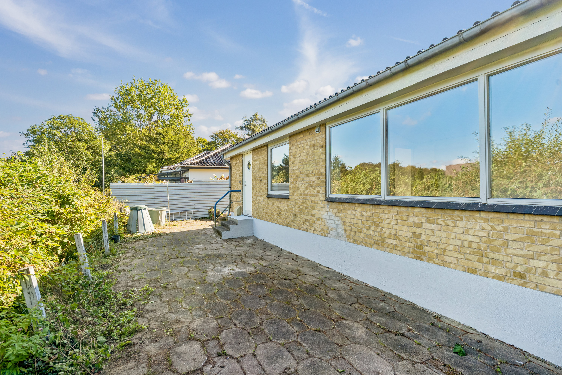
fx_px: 281
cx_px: 281
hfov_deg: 90.0
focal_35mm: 18
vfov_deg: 67.4
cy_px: 188
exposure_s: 1/160
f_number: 8
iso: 200
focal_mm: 18
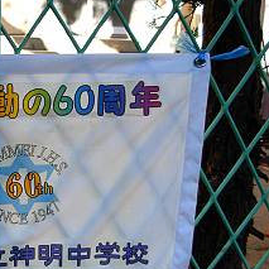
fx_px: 554
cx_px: 24
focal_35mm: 63
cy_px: 160
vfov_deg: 27.2
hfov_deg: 26.3
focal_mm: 6.3
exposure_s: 1/342
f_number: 2.9
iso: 79
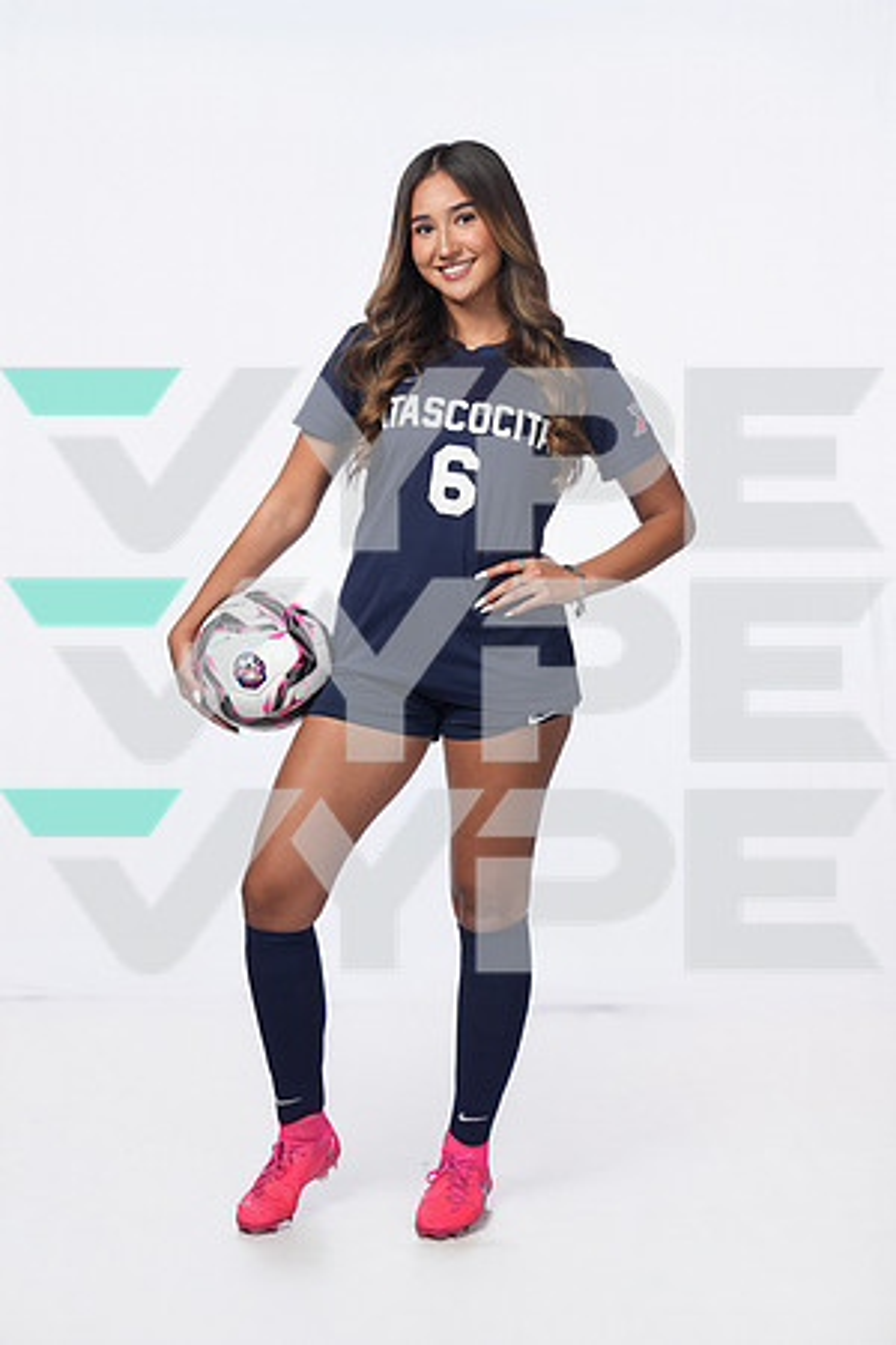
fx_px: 2501
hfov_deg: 20.3
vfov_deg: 30.1
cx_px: 448
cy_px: 672
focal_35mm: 67
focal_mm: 67
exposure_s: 1/250
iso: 800
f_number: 8
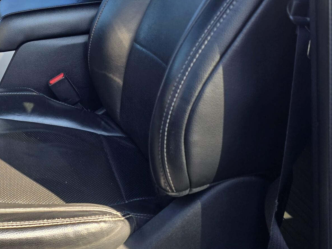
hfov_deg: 34.3
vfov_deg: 27.2
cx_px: -10
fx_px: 479
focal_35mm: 50
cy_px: -7
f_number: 1.7
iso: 20
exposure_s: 1/180
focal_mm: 6.3
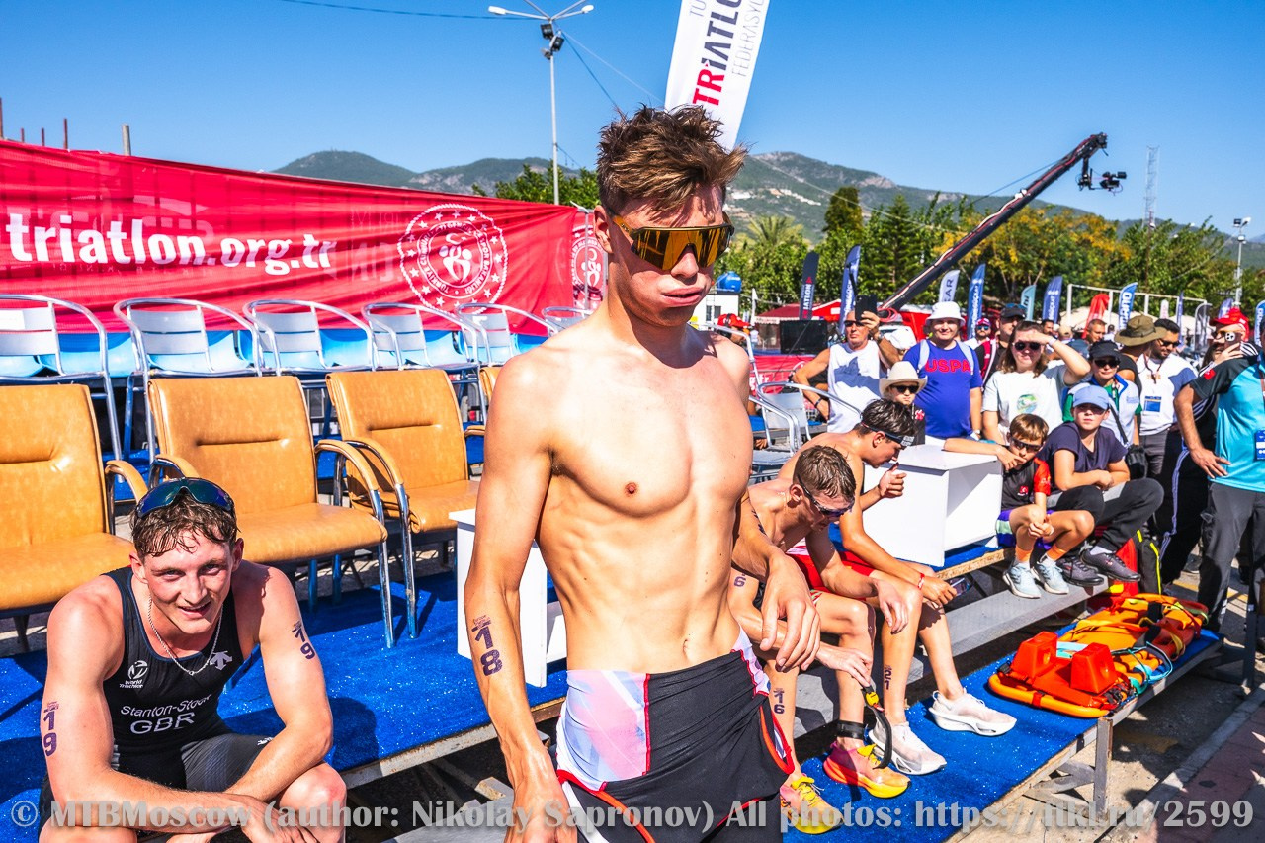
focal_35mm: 27
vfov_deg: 47.9
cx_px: 632
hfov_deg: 67.4
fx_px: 949
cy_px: 422
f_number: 8
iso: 320
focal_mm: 27
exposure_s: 1/1600
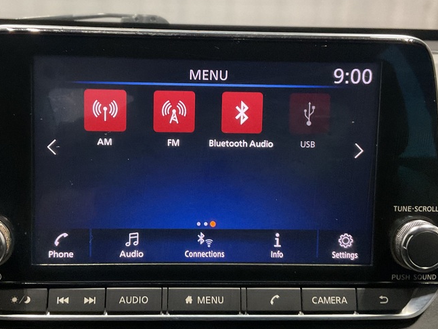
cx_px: 191
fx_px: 544
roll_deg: -2.4
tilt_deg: -14.6
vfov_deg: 33.6
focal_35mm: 43
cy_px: 141
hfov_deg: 43.7
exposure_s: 1/60
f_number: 1.8
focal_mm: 3
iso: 160
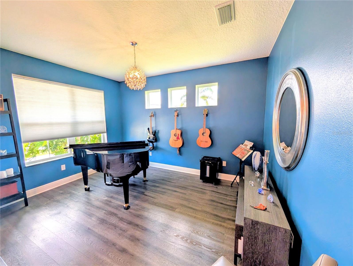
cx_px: 176
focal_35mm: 12
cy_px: 133
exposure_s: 1/147
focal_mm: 2.02
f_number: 1.7
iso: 56
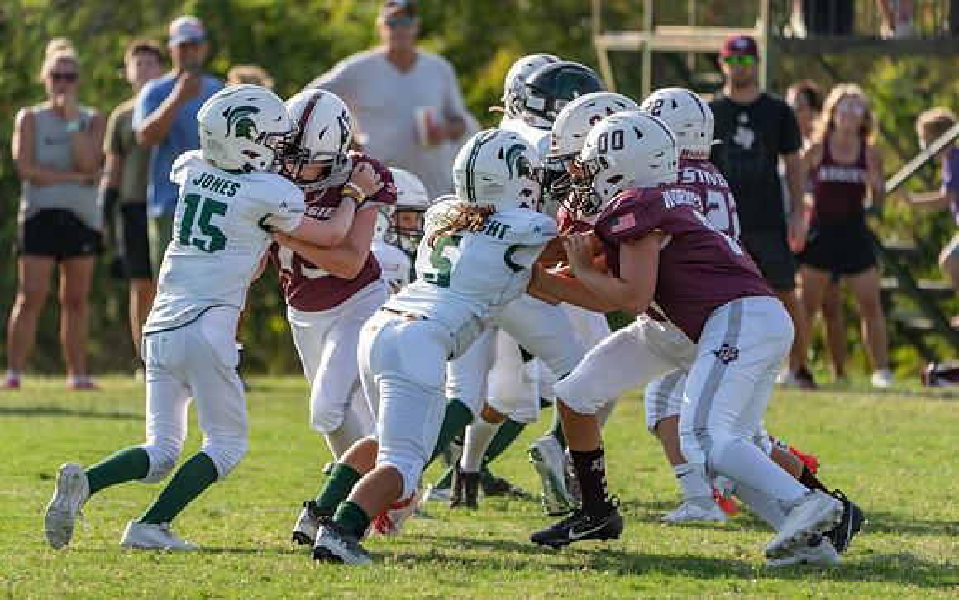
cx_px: 419
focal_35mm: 473
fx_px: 12376
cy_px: 294
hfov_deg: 4.4
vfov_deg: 2.8
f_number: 5.6
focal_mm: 400
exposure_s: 1/1000
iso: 250
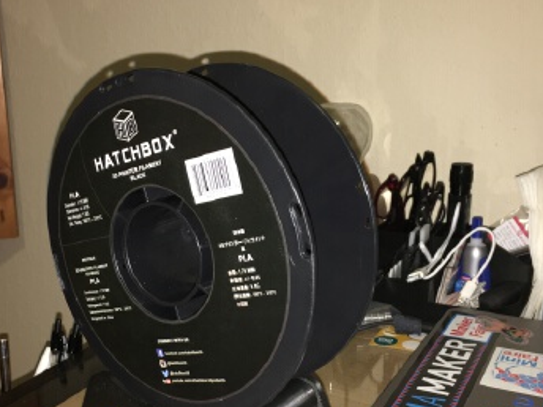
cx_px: 244
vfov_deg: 32.0
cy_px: 263
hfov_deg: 42.0
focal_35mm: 45
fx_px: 706
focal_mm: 4.15
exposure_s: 1/16
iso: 50
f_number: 2.2
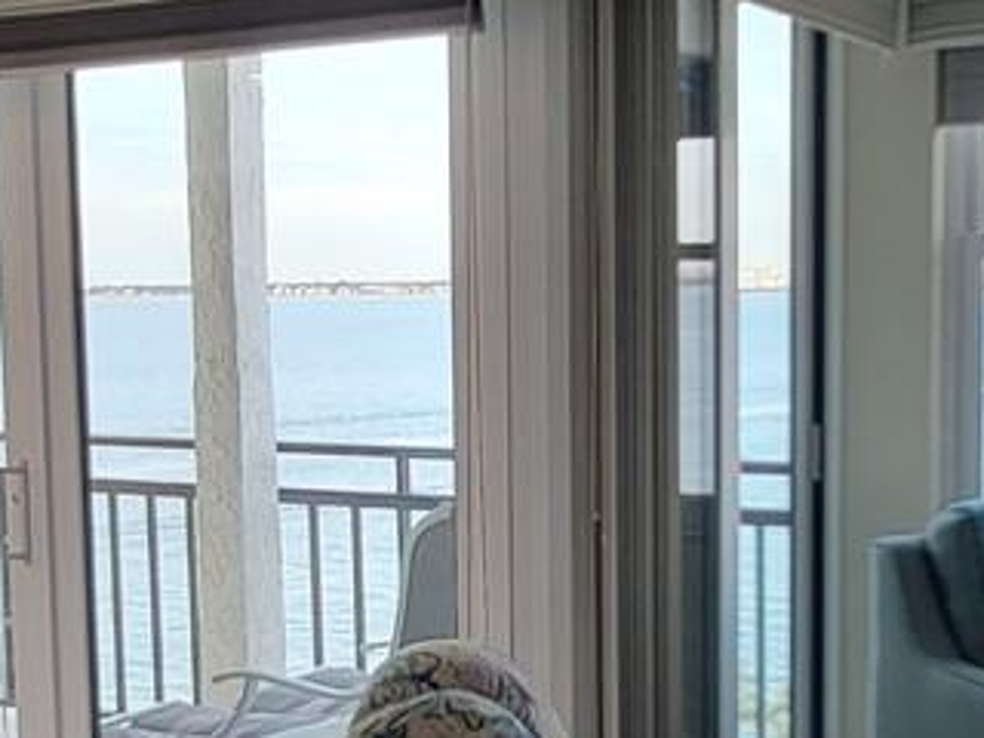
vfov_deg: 22.5
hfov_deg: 29.8
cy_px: 510
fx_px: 1848
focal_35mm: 65
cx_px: 581
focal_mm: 2.2
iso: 80
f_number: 2.2
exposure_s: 1/60
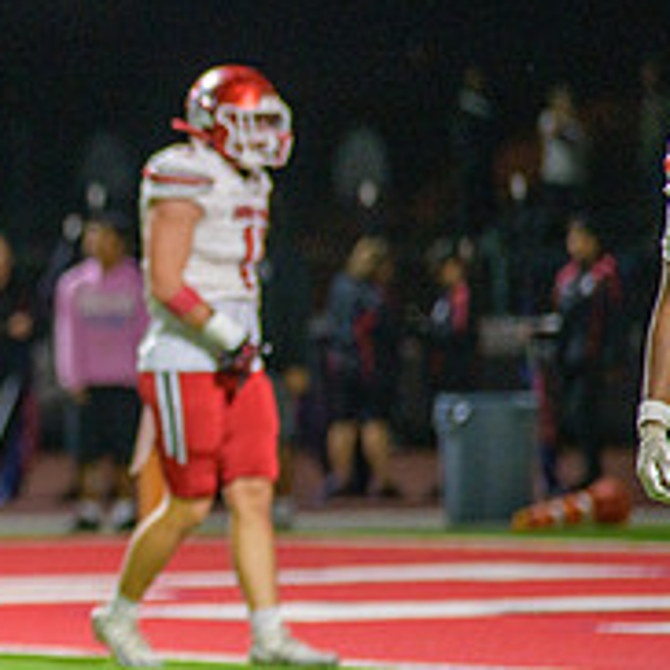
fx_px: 11847
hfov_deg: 3.2
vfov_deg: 3.2
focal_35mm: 541
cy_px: 352
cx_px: -342
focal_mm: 200
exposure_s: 1/320
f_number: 2.8
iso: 1250
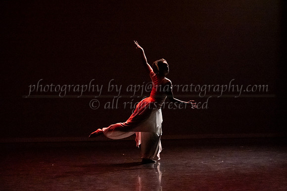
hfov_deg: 21.3
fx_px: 764
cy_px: 95
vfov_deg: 14.3
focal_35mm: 96
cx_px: 161
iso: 6400
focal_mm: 75
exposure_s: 1/400
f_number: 4
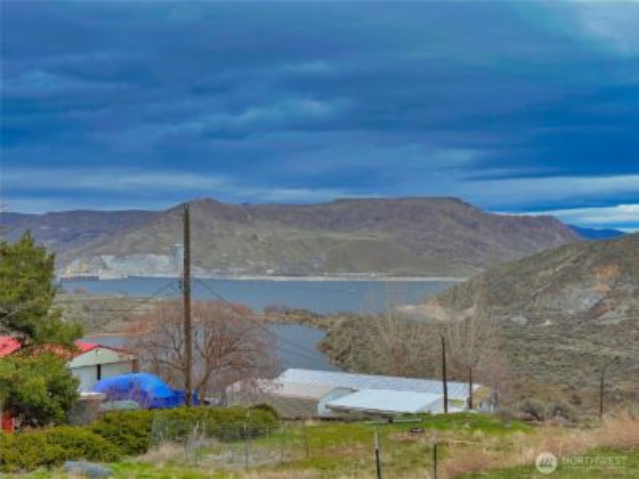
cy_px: 240
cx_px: 320
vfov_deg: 30.3
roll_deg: -0.6
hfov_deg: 39.7
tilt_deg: +0.2
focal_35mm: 48
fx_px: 886
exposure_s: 1/1695
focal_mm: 6.9
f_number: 1.8
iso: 64
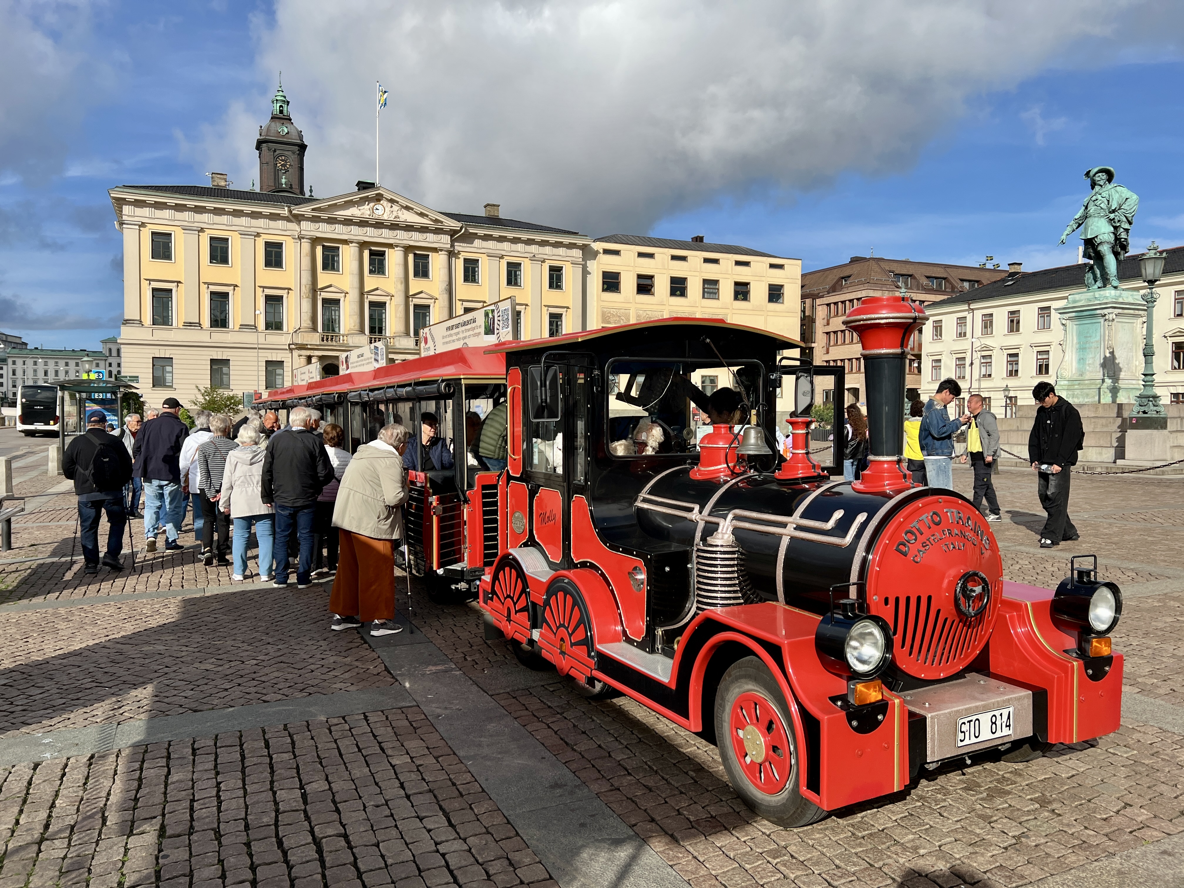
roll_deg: +0.3
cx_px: 592
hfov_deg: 67.3
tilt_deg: -1.4
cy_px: 444
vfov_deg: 53.1
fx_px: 889
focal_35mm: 26
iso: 50
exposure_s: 1/5076
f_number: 1.5
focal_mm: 5.7
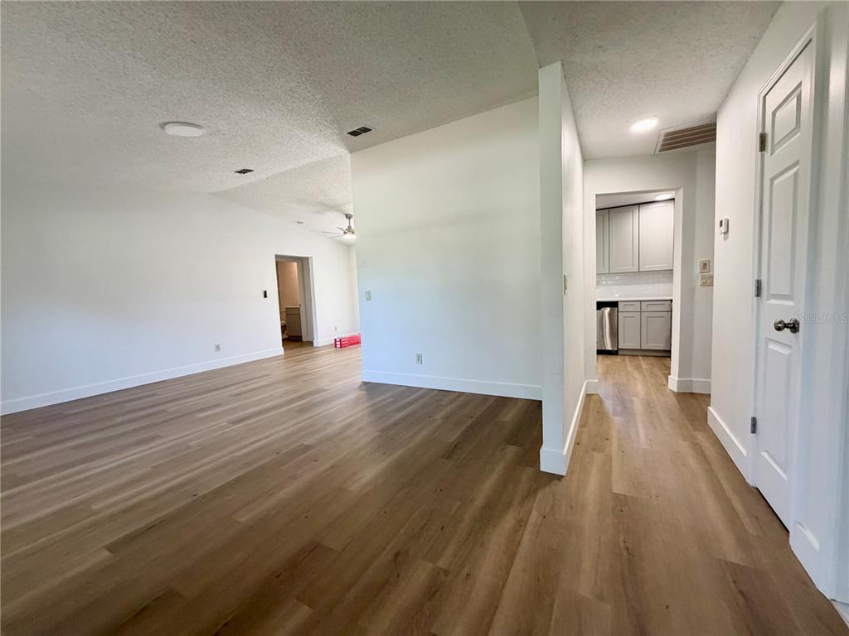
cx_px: 424
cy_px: 318
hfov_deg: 102.1
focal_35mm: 14
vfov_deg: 85.7
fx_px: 343
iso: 250
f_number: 2.2
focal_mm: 2.22
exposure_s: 1/121
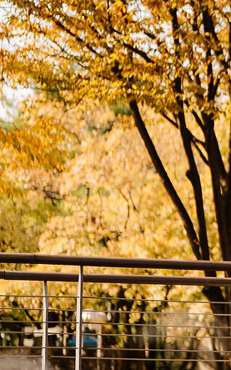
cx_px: 542
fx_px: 1853
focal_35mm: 184
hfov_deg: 6.8
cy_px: 126
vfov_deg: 11.4
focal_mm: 50
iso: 100
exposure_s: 1/3200
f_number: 1.2
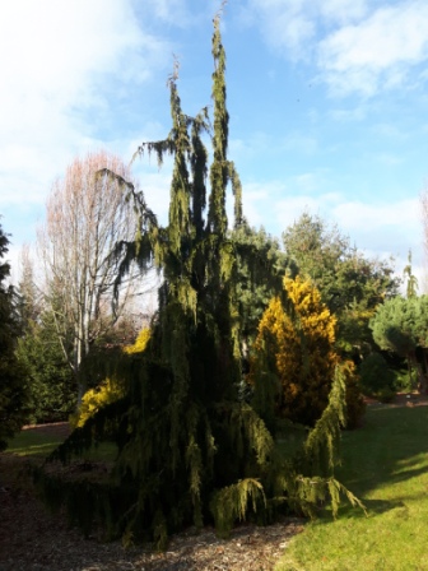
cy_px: 286
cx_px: 214
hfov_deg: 45.4
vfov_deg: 58.4
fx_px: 511
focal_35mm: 31
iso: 40
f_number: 1.9
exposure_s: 1/458
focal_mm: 3.7
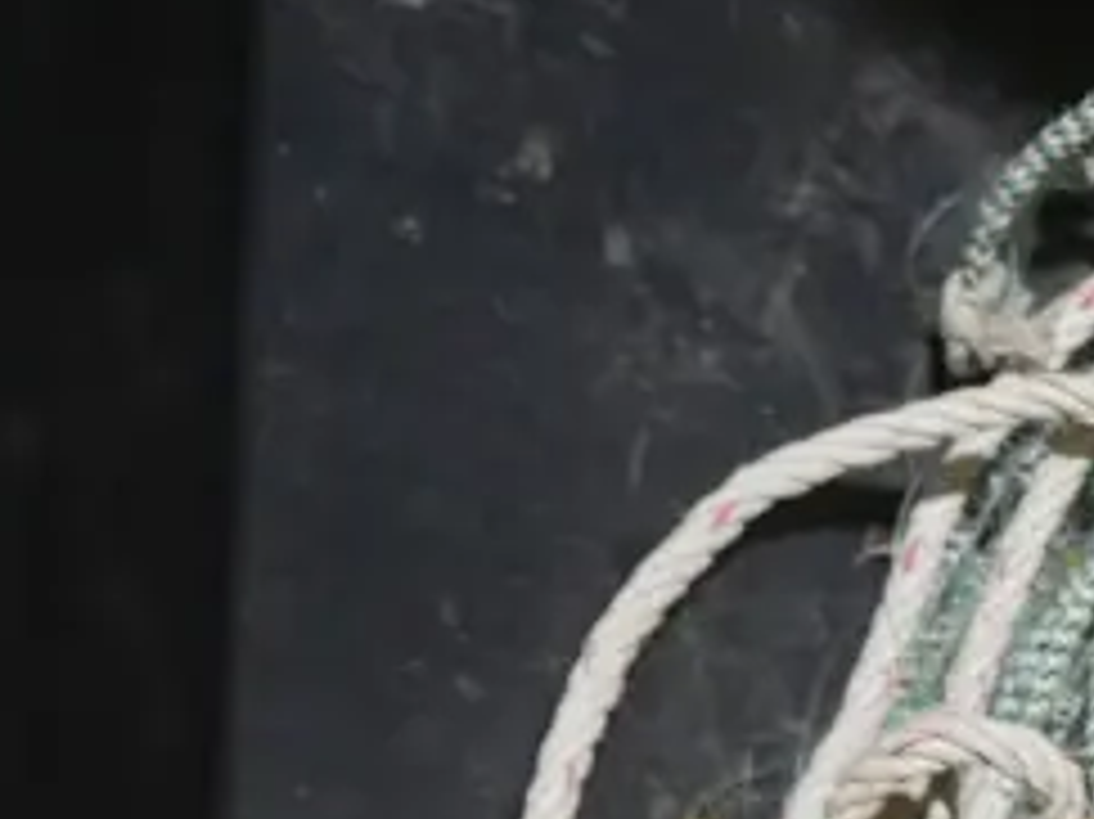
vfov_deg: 8.3
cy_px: 927
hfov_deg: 10.7
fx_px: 5591
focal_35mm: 177
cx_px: 1787
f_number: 4.6
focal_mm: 21
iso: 640
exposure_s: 1/60
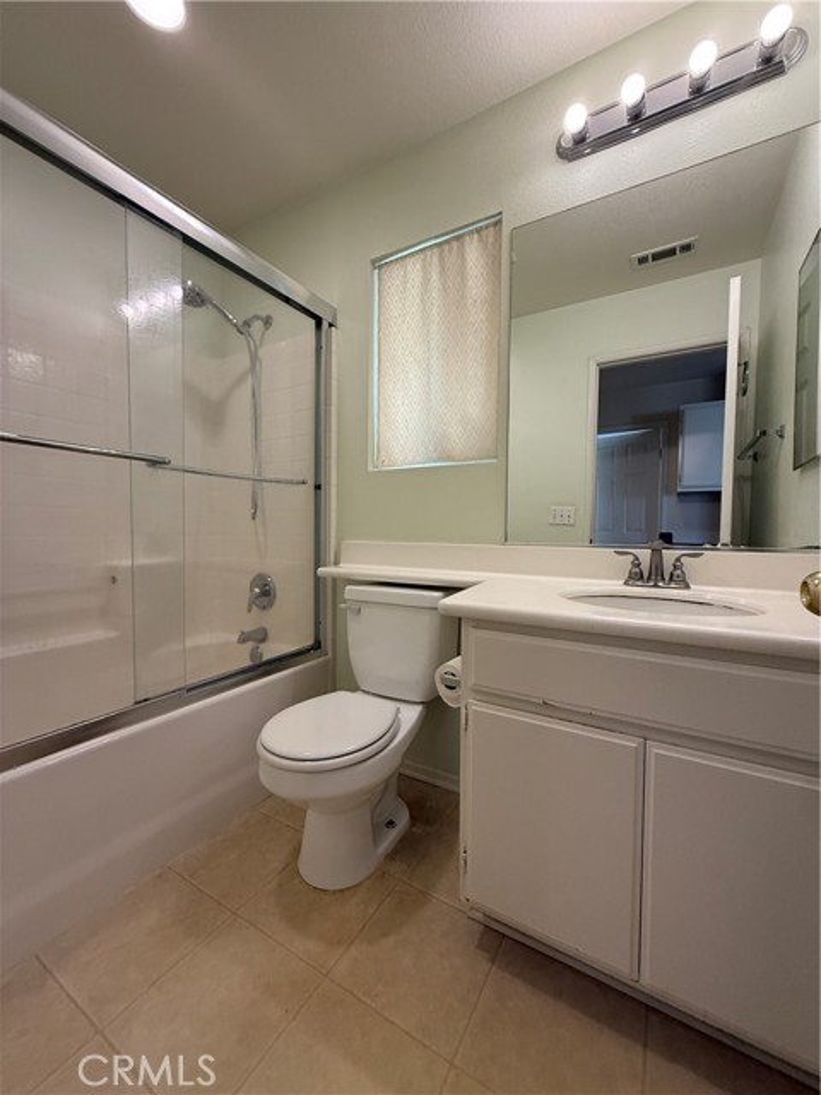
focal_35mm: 14
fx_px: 443
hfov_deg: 85.7
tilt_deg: -2.5
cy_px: 548
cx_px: 410
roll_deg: -1.0
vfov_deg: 102.1
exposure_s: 1/120
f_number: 2.2
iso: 200
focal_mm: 2.22
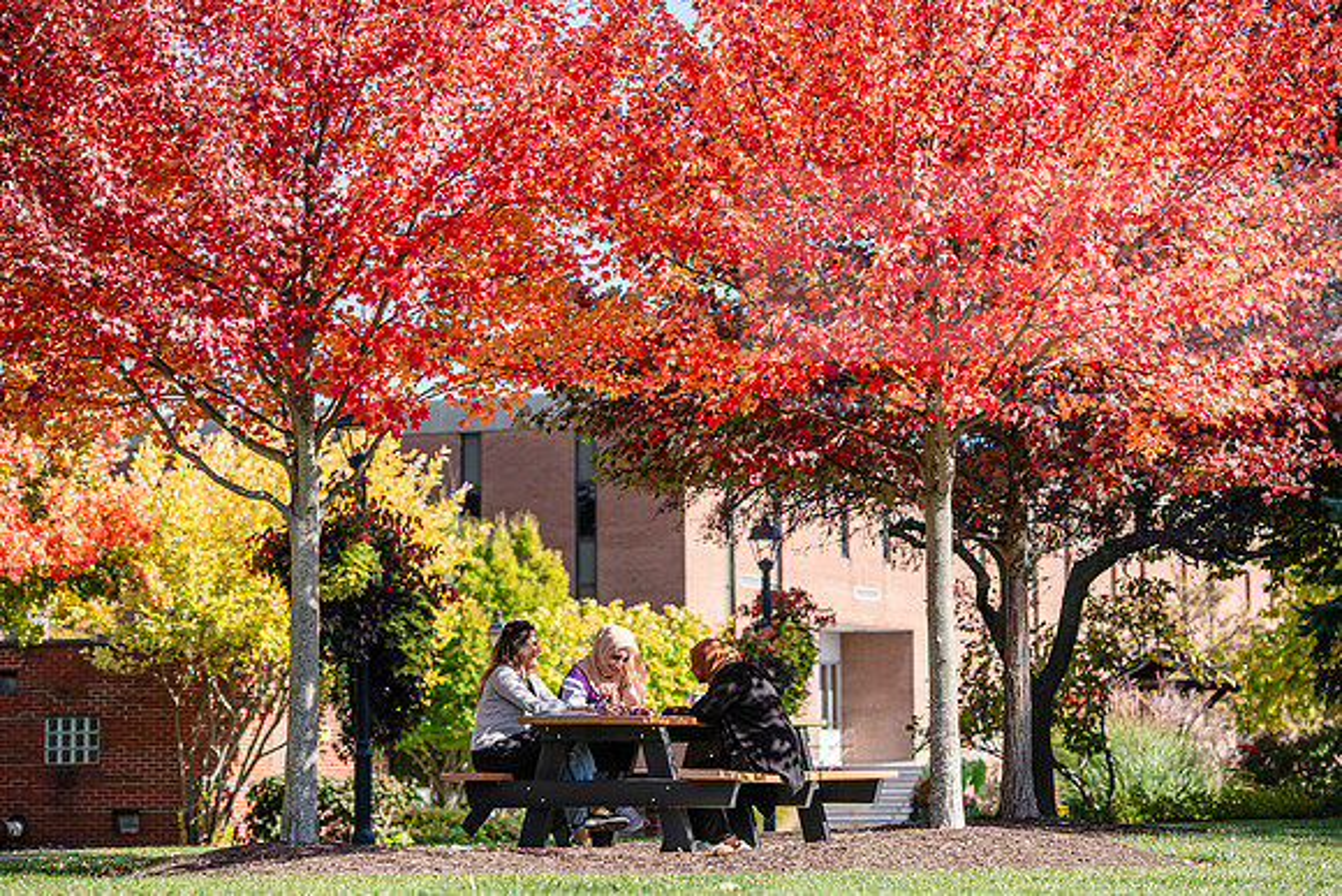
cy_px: 448
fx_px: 3915
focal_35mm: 105
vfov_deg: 13.0
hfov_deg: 19.5
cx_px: 671
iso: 125
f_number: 4
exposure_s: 1/500
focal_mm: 105
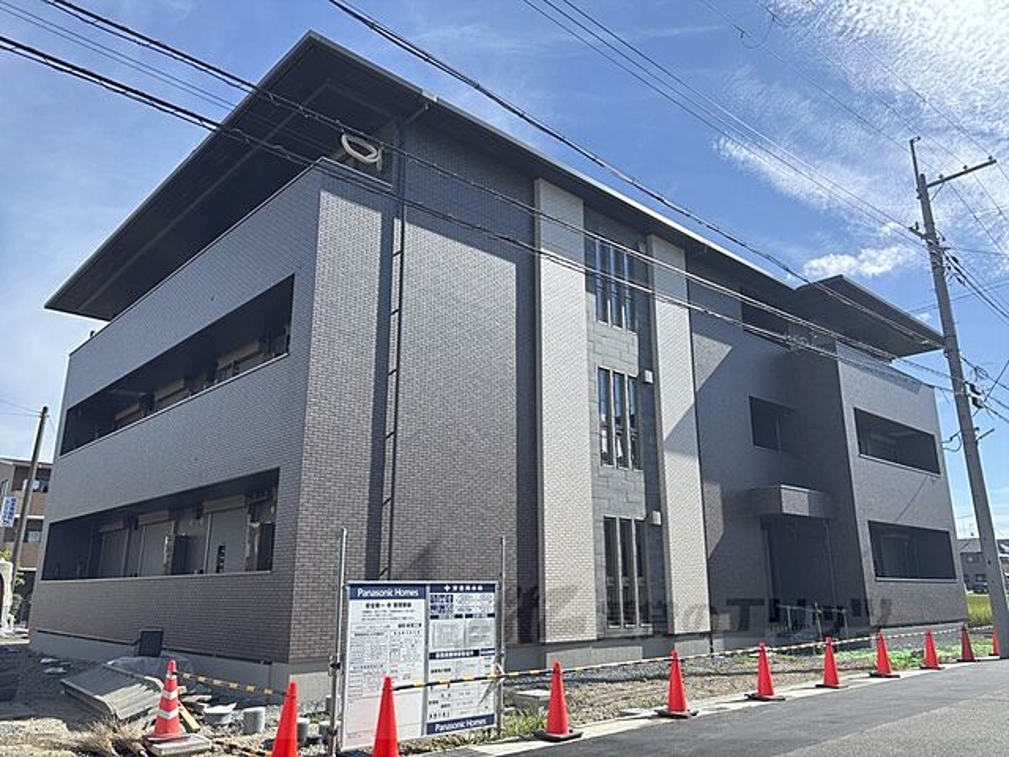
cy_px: 378
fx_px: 758
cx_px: 504
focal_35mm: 26
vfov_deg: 53.1
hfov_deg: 67.3
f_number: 1.6
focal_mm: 5.96
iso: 50
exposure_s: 1/2513
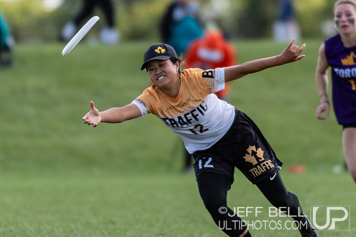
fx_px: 9656
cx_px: 196
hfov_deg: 2.1
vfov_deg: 1.4
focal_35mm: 977
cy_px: 59
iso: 125
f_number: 4
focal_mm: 400
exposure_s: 1/1000
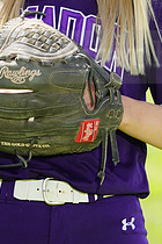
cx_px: 45
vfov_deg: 2.7
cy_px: 46
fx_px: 5197
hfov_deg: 1.8
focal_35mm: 770
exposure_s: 1/200
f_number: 9
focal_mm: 279
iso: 200
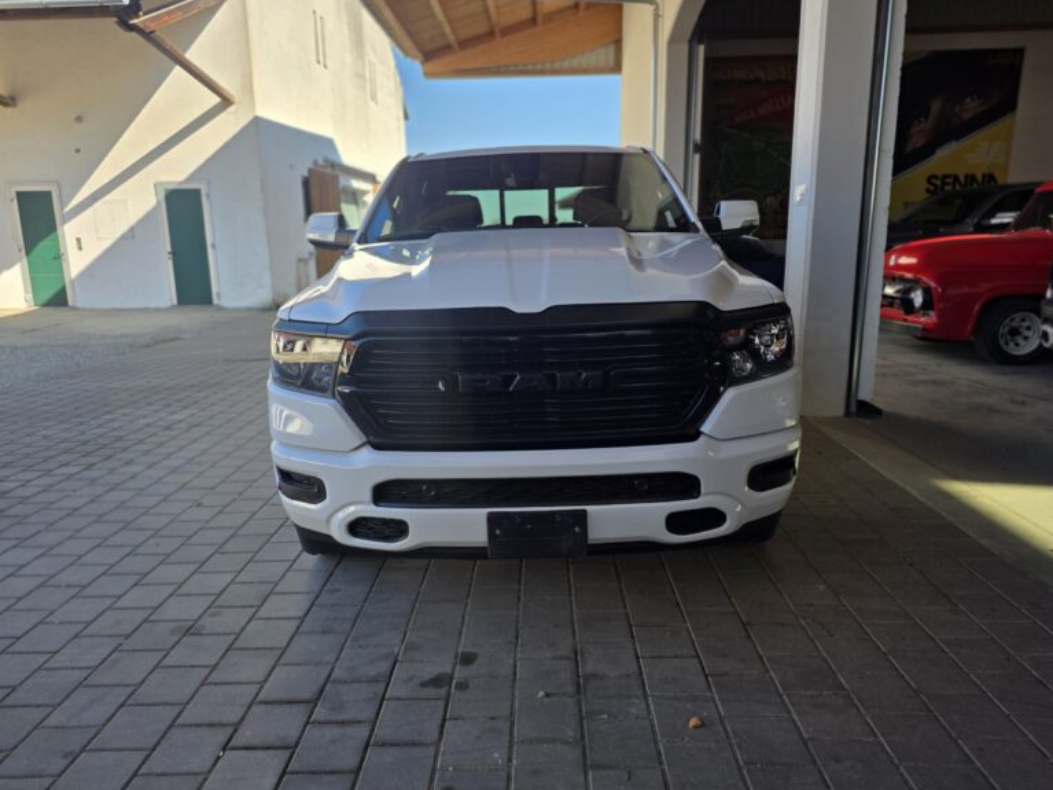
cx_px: 529
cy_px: 398
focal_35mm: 24
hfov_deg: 71.6
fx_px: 730
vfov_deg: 56.8
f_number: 1.7
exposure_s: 1/2397
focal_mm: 6.25
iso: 80
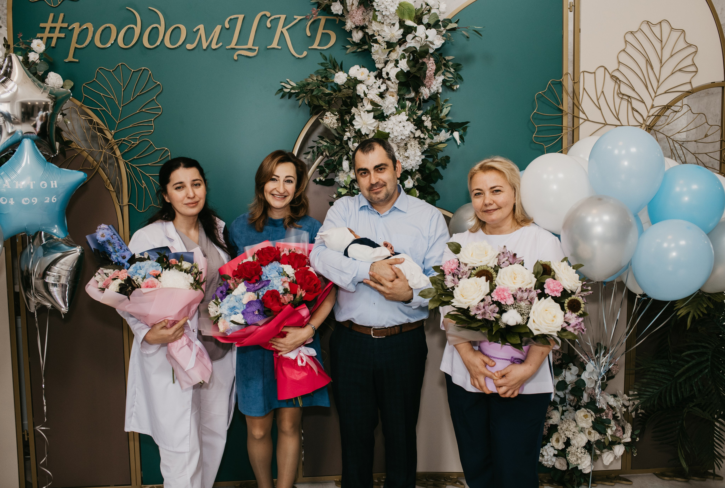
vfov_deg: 37.8
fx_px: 712
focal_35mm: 35
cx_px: 366
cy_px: 244
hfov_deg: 53.9
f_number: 4
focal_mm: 35
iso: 400
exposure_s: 1/160
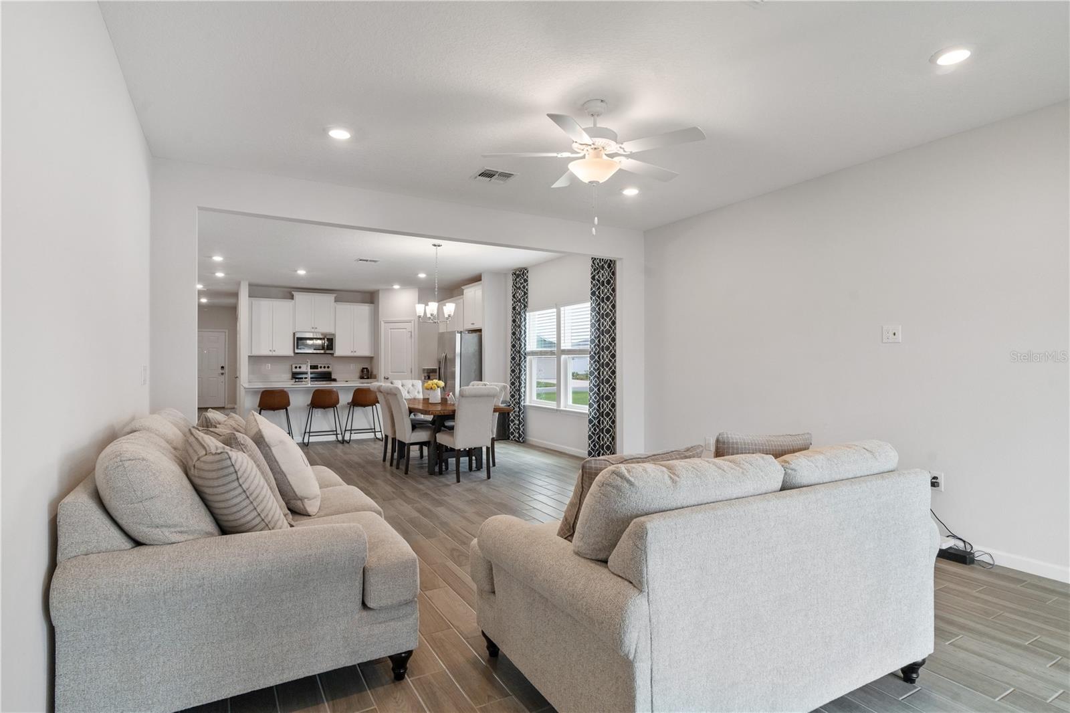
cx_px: 535
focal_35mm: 18
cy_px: 356
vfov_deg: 67.4
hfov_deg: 90.0
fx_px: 535
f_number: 8
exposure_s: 1/15
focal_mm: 18
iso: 160
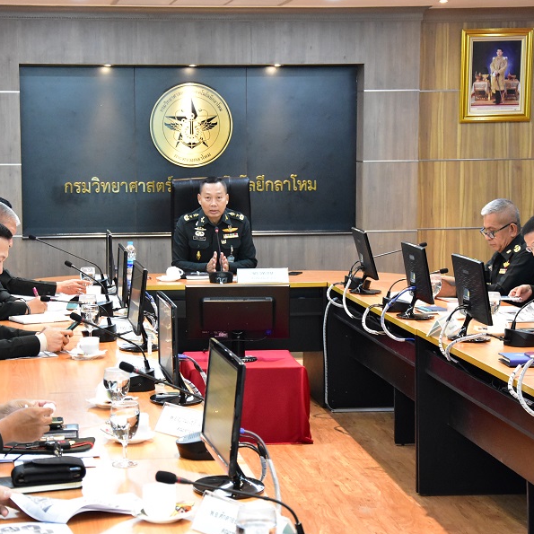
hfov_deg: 20.0
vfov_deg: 20.0
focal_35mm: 87
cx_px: 191
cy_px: 268
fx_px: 1512
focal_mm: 45
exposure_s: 1/50
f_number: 5.6
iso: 4000
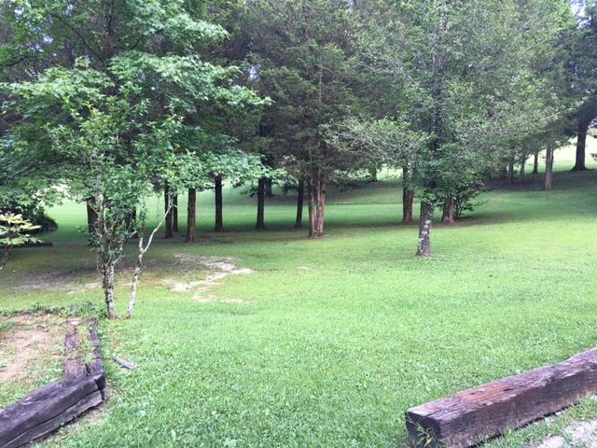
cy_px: 224
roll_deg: -0.7
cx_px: 298
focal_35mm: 29
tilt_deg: -5.1
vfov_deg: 48.2
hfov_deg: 61.7
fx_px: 500
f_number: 2.2
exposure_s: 1/30
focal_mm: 4.15
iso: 25
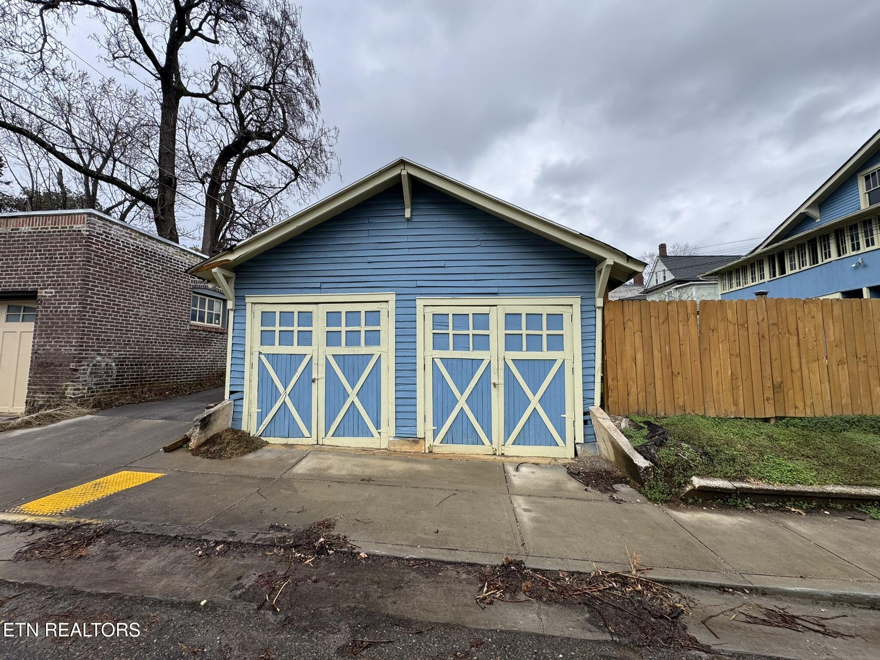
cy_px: 330
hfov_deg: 102.1
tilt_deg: +4.9
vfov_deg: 85.7
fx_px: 356
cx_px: 440
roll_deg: -1.7
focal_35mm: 14
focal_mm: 2.22
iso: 40
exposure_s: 1/582
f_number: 2.2
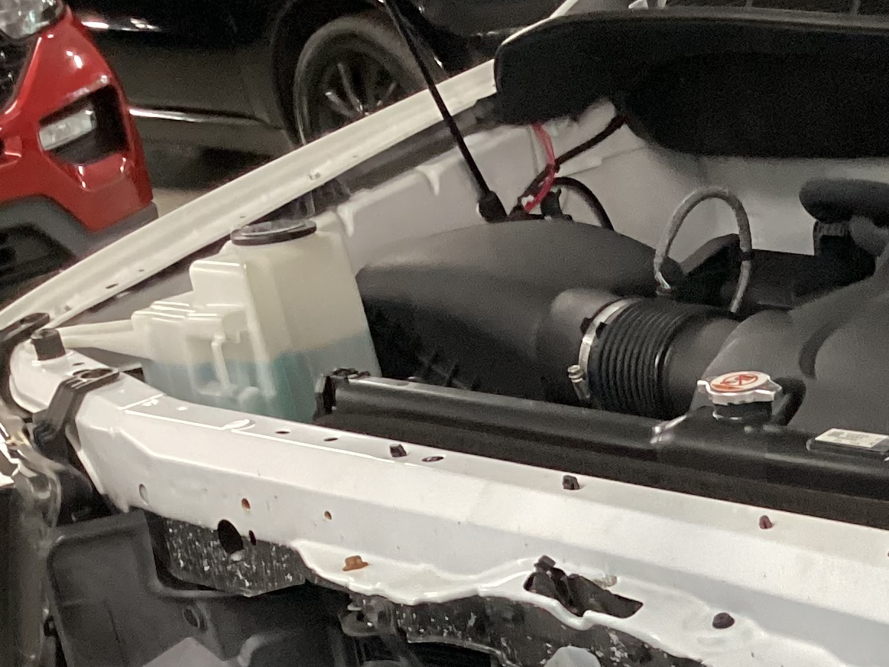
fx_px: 2234
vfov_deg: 16.0
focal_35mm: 87
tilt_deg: -28.9
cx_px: 995
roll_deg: +6.1
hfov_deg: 21.3
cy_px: 879
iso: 250
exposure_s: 1/50
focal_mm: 3.3
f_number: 2.4
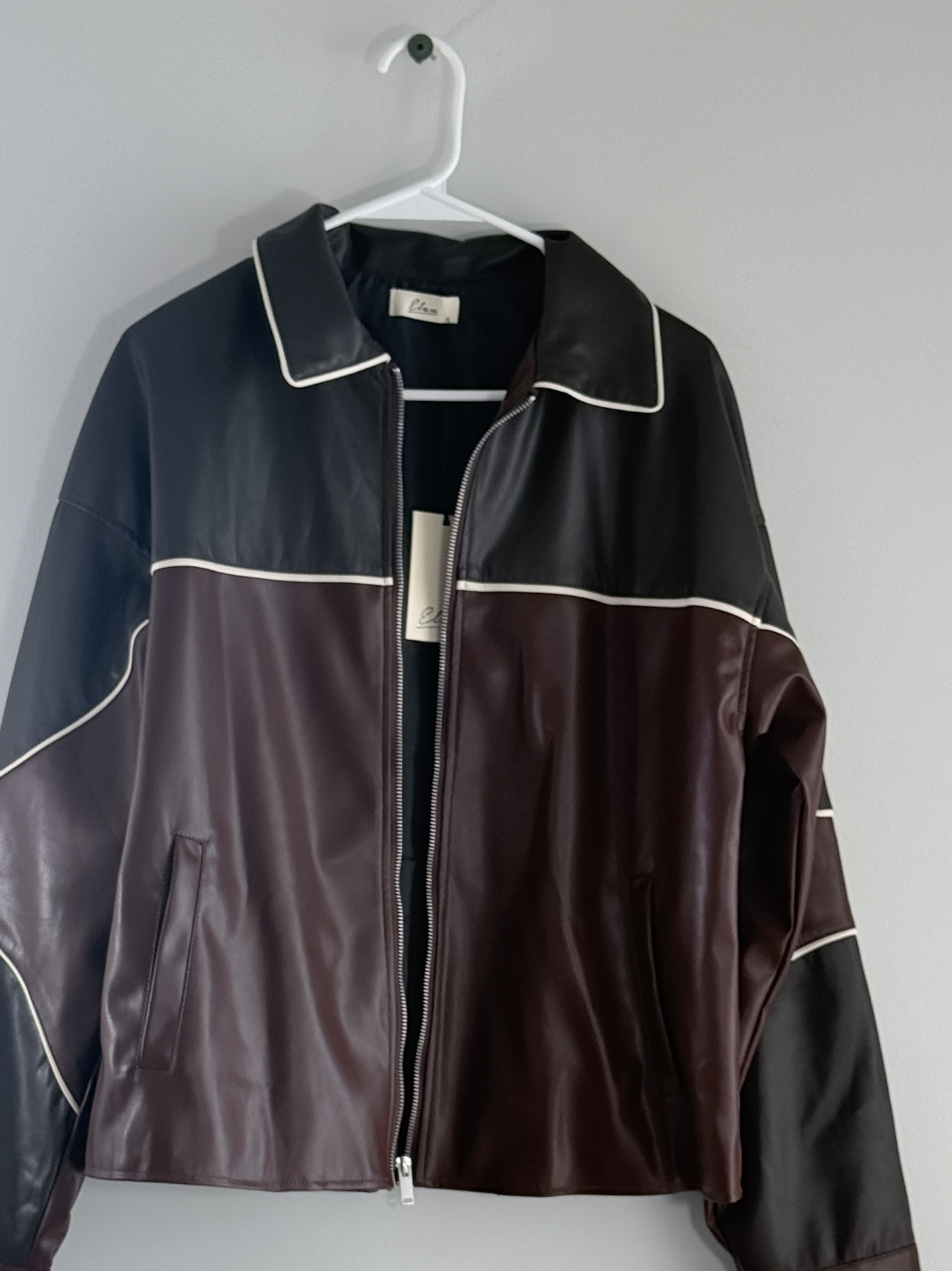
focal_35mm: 62
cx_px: 431
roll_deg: -1.4
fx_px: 2274
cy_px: 708
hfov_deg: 23.6
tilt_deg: +0.6
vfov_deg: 31.2
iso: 125
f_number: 1.78
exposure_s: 1/242
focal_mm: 6.76
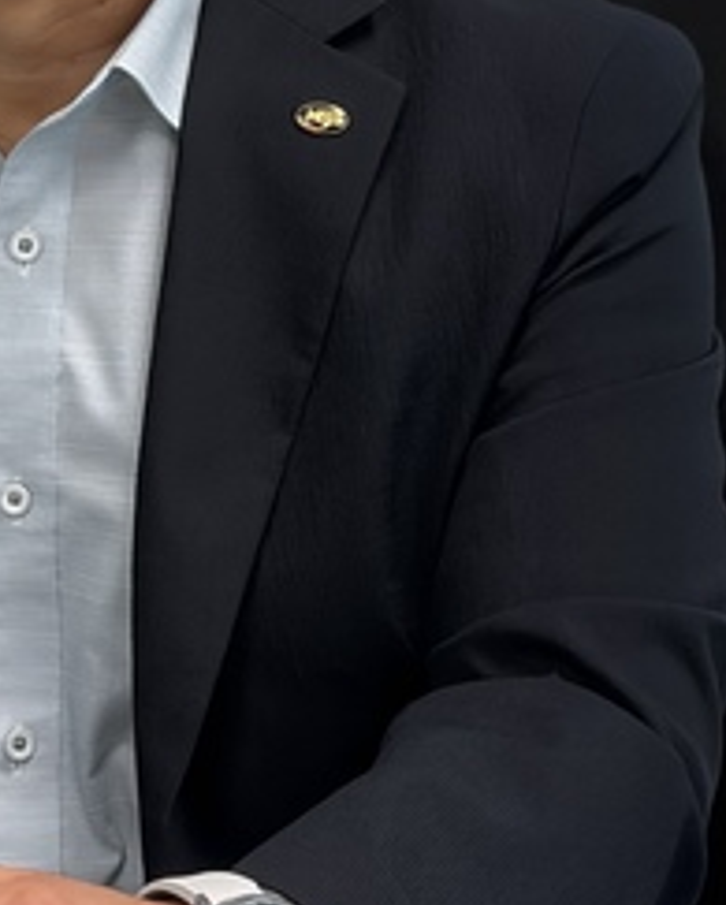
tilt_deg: -5.5
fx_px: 4477
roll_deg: -2.3
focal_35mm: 167
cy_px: -246
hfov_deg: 9.3
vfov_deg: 11.3
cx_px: 208
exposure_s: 1/60
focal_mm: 5.96
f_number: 1.6
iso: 50
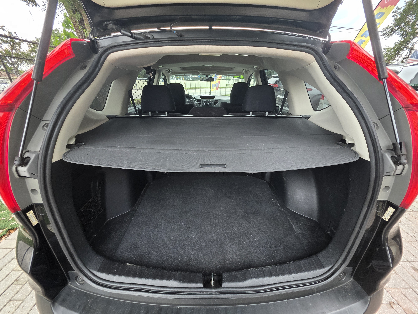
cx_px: 209
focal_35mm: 13
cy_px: 157
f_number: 1.9
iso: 80
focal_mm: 2.2
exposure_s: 1/120
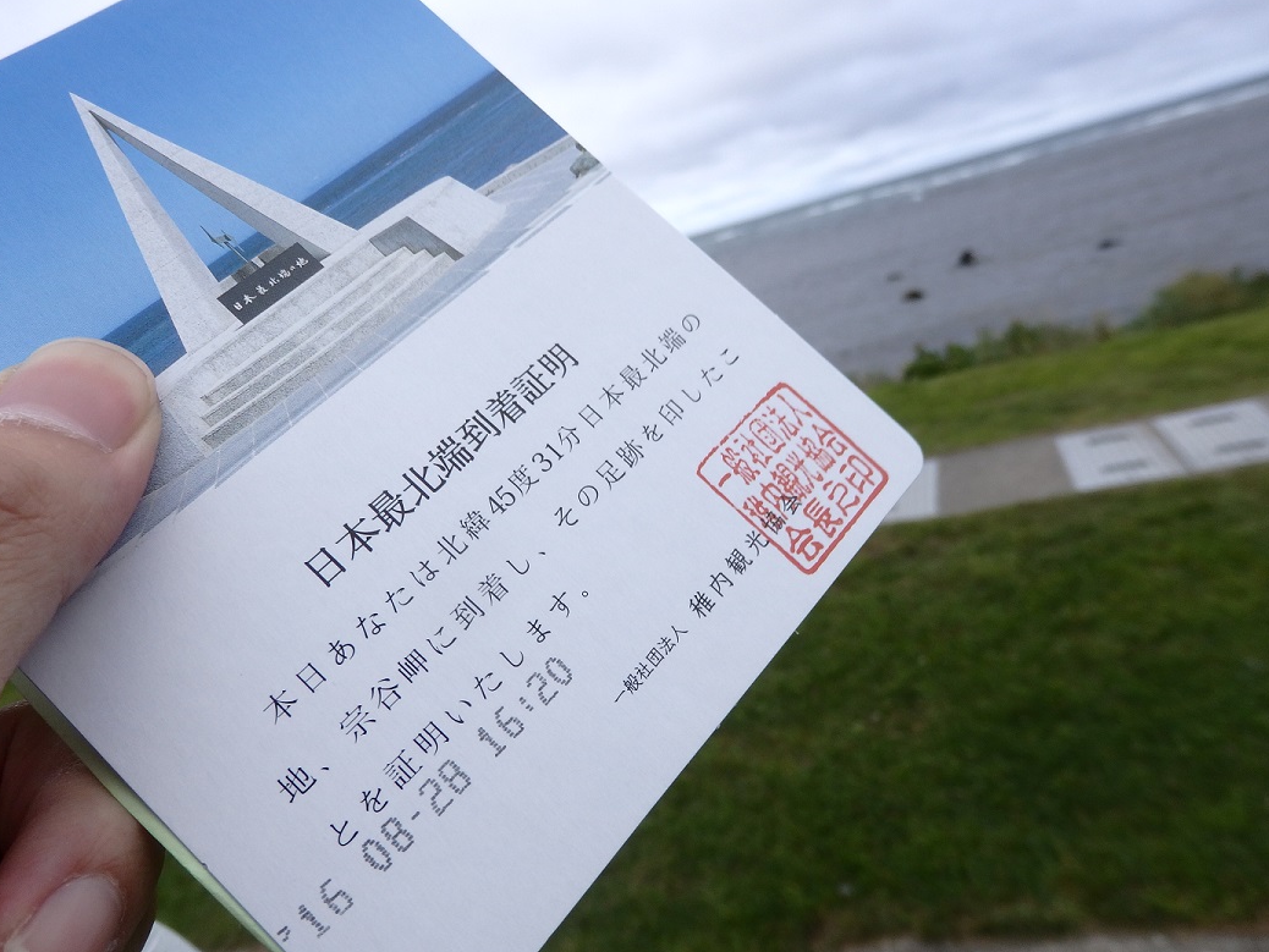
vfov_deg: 53.1
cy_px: 460
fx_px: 953
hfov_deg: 67.3
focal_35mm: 26
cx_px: 623
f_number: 3
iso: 125
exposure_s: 1/500
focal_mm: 4.5
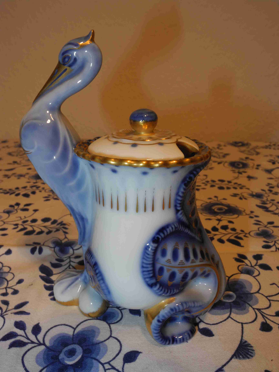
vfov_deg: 56.8
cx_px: 140
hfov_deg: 44.2
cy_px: 186
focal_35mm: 32
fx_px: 344
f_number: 6.3
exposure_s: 1/30
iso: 100
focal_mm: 6.8
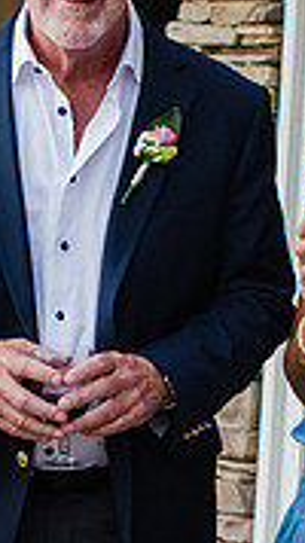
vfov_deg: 6.0
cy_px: 267
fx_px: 5166
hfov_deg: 3.4
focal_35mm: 359
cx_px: 40
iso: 200
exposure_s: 1/250
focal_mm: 70
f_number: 4.5
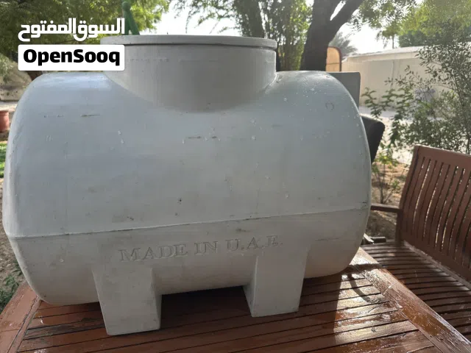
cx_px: 236
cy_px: 176
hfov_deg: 71.6
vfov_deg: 56.8
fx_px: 327
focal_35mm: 24
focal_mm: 6.86
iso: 80
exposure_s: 1/642
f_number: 1.78
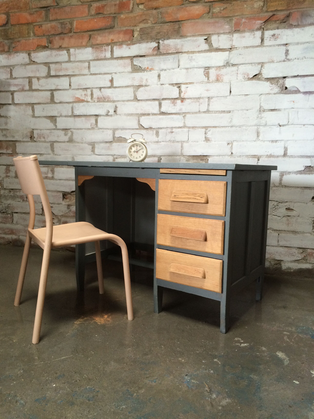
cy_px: 210
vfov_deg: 61.7
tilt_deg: -8.4
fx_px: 351
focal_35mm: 29
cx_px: 157
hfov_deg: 48.2
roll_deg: -0.4
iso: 100
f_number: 2.2
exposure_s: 1/30
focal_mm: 4.15
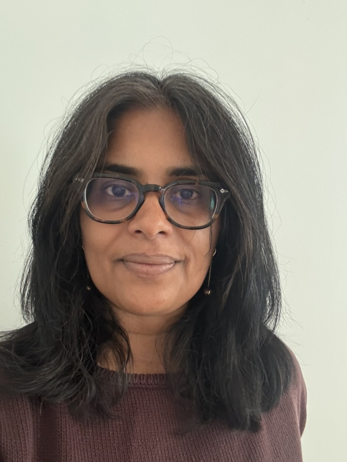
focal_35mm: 30
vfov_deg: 60.0
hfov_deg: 46.8
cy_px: 231
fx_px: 401
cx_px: 174
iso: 400
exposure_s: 1/30
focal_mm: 2.69
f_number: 1.9
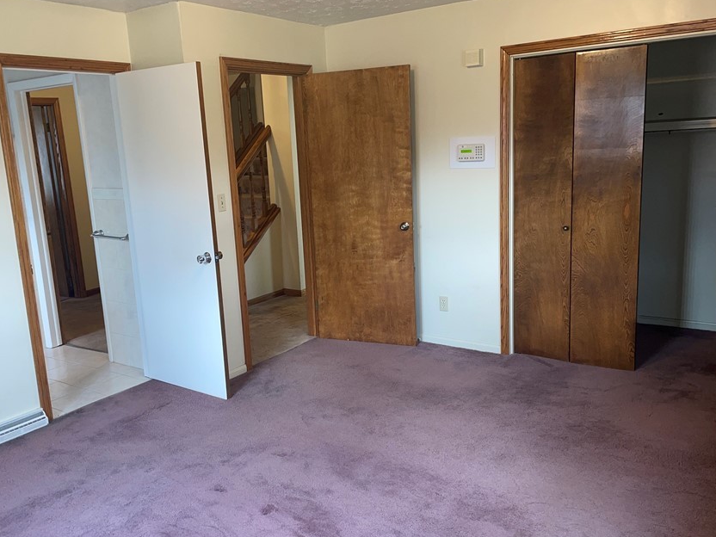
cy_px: 283
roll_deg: +3.3
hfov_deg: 56.8
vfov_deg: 44.1
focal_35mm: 32
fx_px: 662
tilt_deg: -11.7
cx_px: 343
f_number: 1.6
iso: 50
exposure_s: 1/17
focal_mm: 4.2
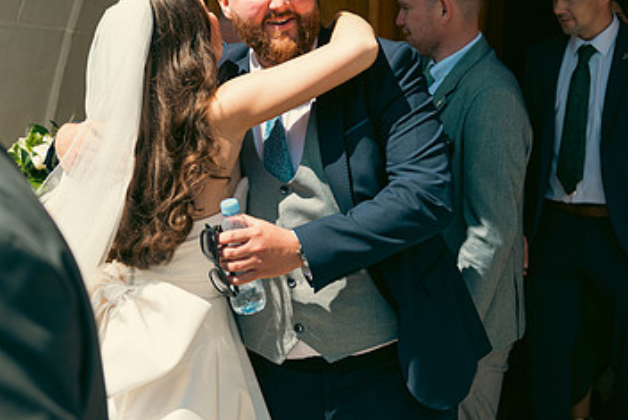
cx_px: 269
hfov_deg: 30.5
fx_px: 1152
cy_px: 105
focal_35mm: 66
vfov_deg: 20.5
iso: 100
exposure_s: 1/800
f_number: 3.5
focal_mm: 40
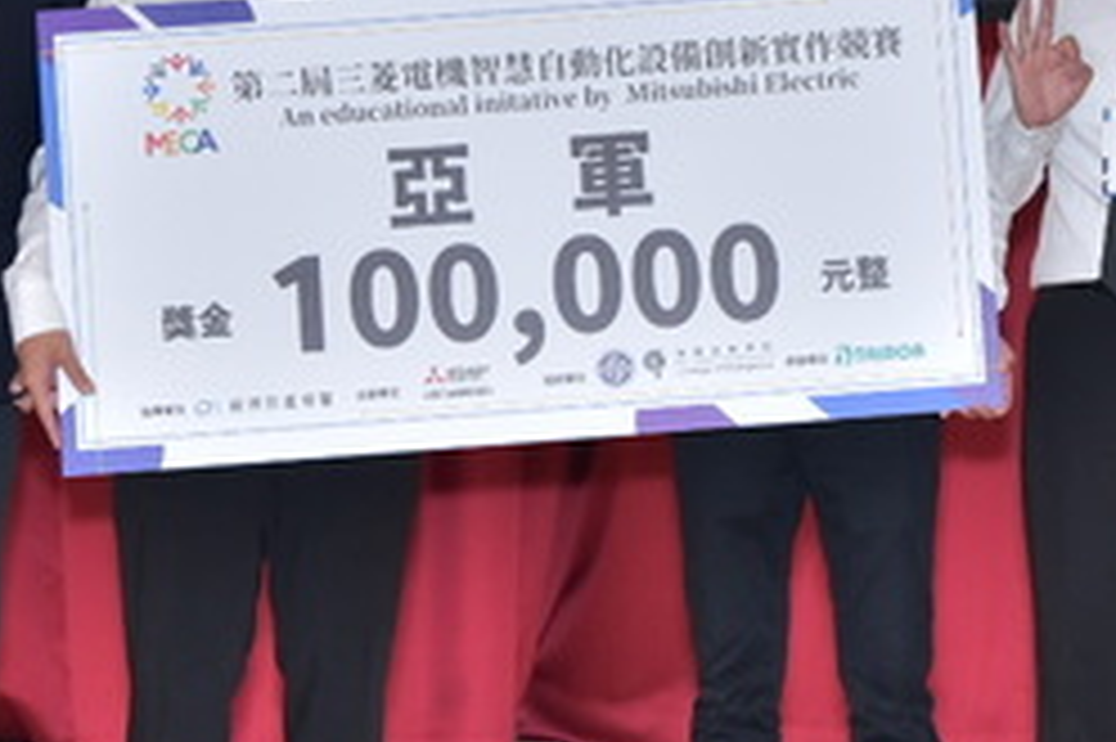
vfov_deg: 7.8
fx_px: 5421
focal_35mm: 175
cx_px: 963
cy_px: 272
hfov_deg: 11.7
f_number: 5
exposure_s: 1/100
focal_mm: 62
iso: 1600
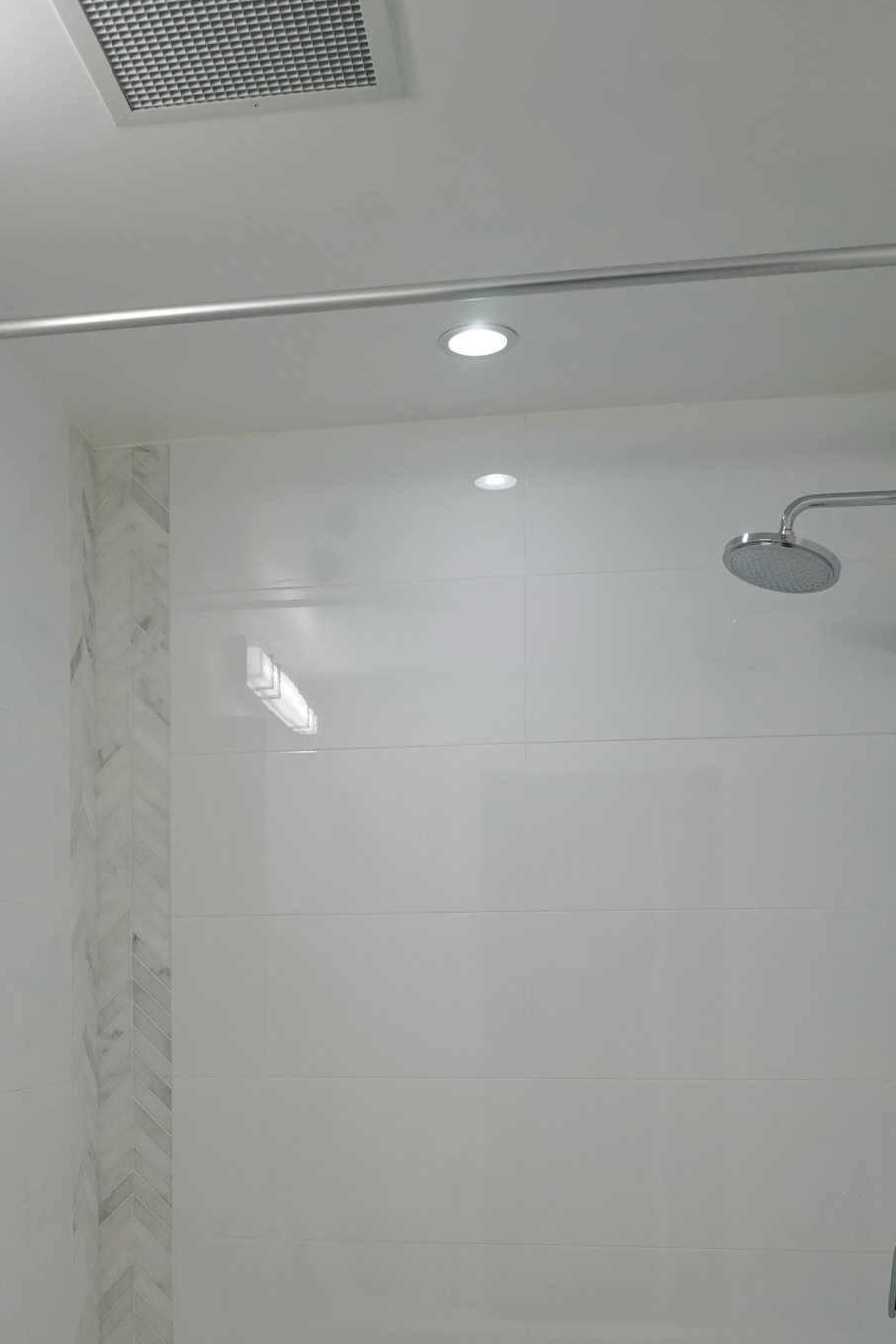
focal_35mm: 41
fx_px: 1530
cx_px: 301
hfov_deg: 32.4
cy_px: 1017
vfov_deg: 45.7
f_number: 6.3
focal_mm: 24
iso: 400
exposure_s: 1/80
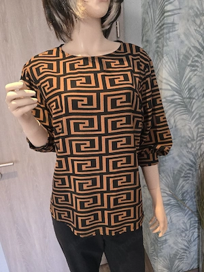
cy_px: 136
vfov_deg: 73.9
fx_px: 181
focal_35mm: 23
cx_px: 102
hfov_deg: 58.9
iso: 640
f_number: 1.7
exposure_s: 1/101
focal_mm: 6.3
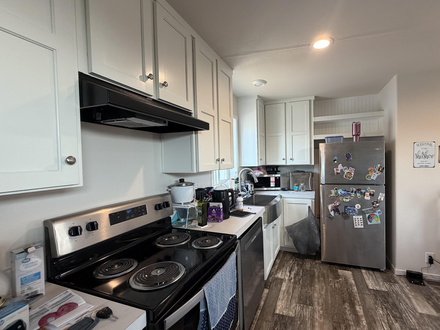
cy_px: 166
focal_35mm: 16
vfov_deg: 78.1
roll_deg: +1.5
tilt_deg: -2.5
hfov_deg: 94.0
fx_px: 203
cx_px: 248
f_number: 2.2
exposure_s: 1/120
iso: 250
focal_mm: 2.22
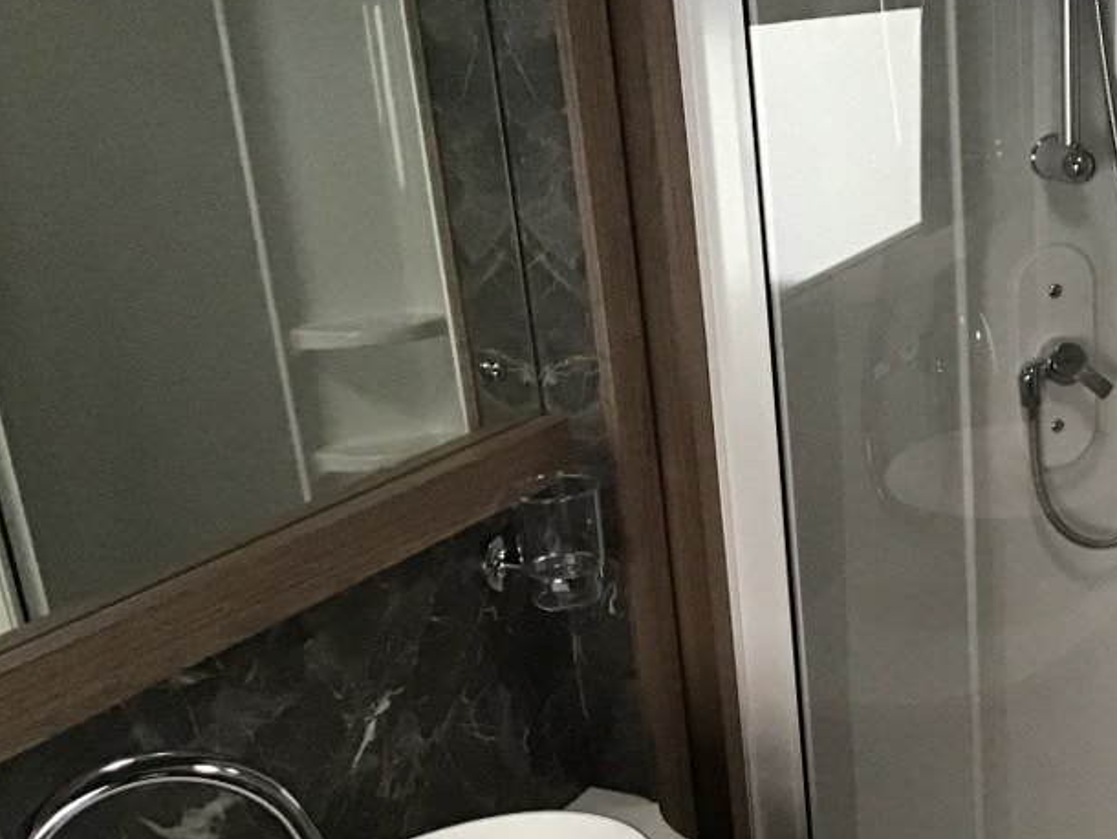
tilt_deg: -22.0
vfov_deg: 27.8
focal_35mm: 52
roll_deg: +2.7
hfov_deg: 35.4
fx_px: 1679
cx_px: 919
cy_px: 577
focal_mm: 3.3
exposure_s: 1/17
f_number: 2.4
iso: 320
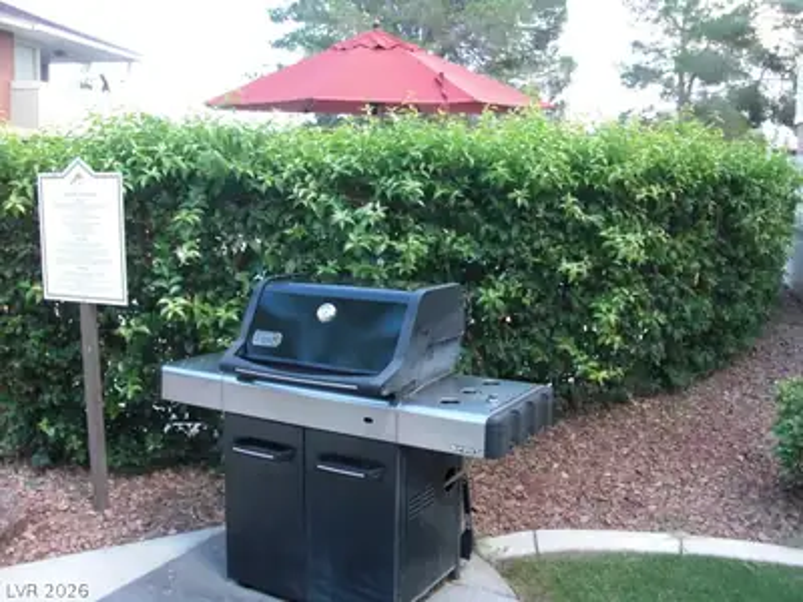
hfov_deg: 51.4
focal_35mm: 36
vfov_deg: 39.7
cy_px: 301
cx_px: 402
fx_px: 835
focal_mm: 6.3
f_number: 2.8
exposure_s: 1/80
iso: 100
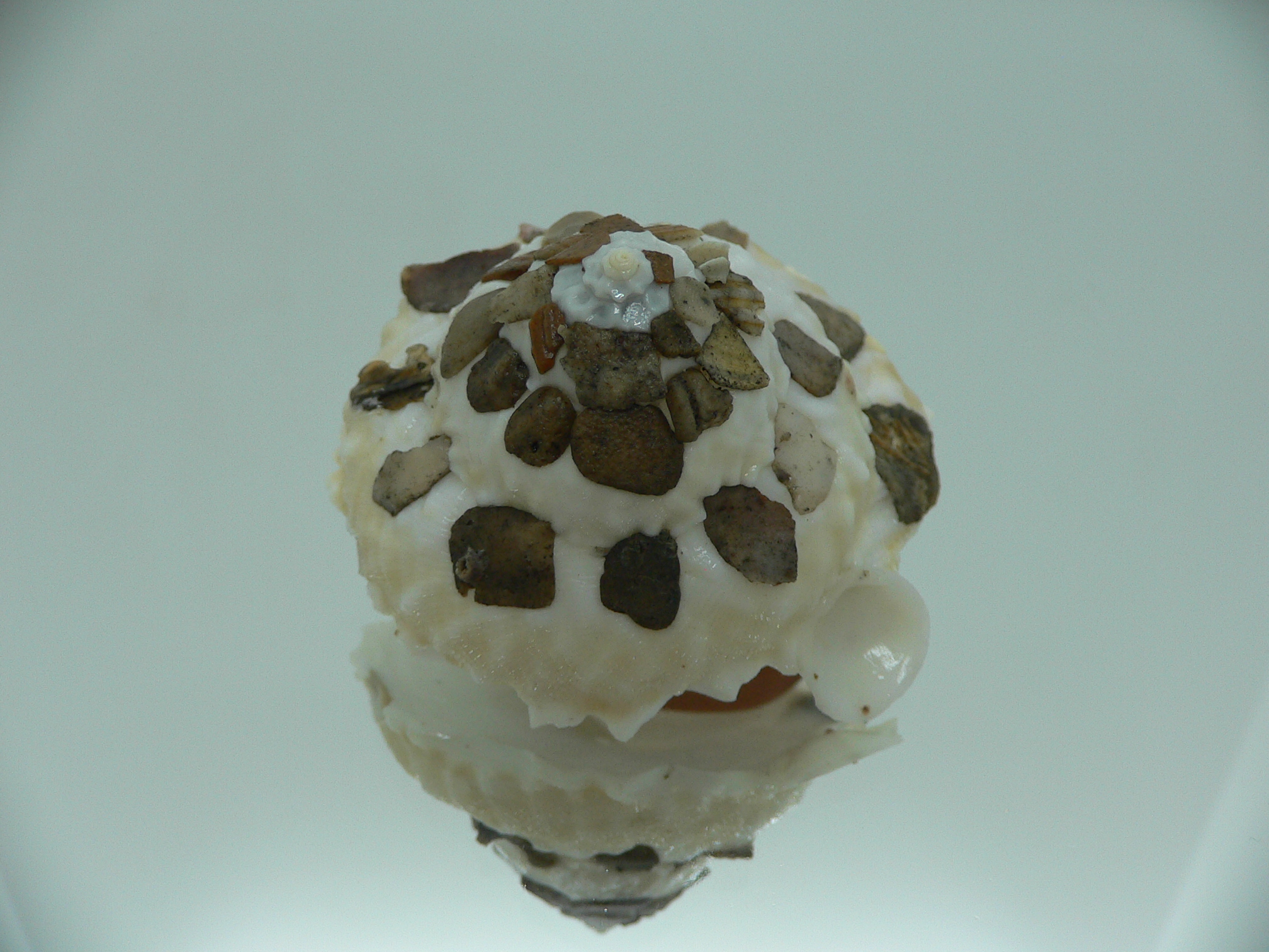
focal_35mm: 35
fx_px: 1283
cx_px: 634
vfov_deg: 40.7
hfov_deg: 52.6
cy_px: 476
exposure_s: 1/60
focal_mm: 4.6
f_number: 2.8
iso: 80
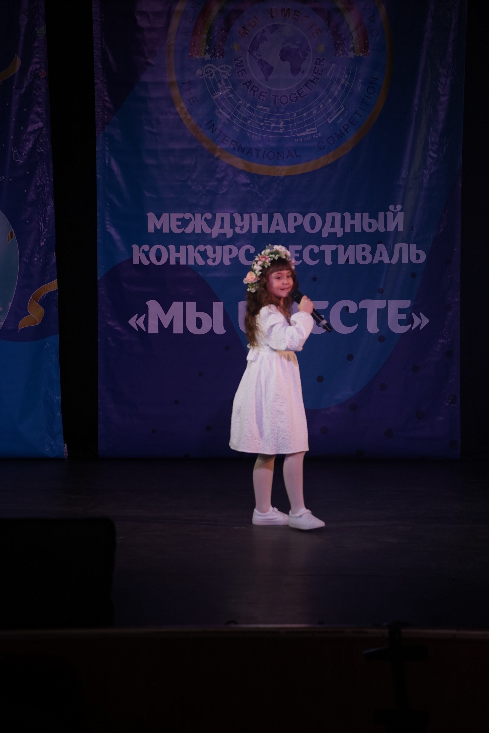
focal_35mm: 141
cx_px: 244
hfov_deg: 9.7
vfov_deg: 14.6
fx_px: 2873
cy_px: 366
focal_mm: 141
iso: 1600
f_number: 5
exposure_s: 1/400
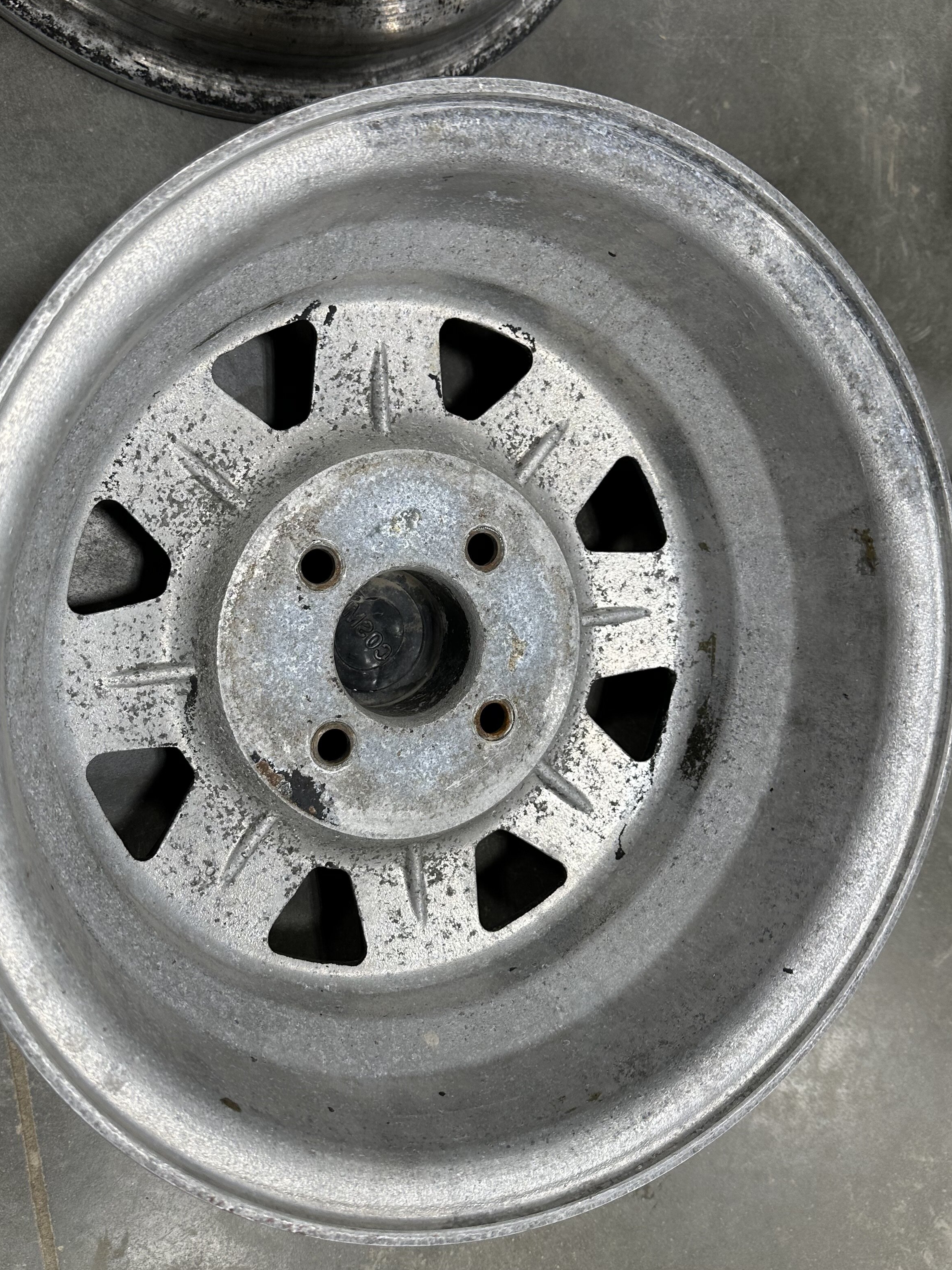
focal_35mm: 31
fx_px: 1137
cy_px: 627
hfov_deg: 45.3
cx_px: 410
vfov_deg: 58.4
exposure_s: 1/120
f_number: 1.78
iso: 100
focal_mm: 6.86
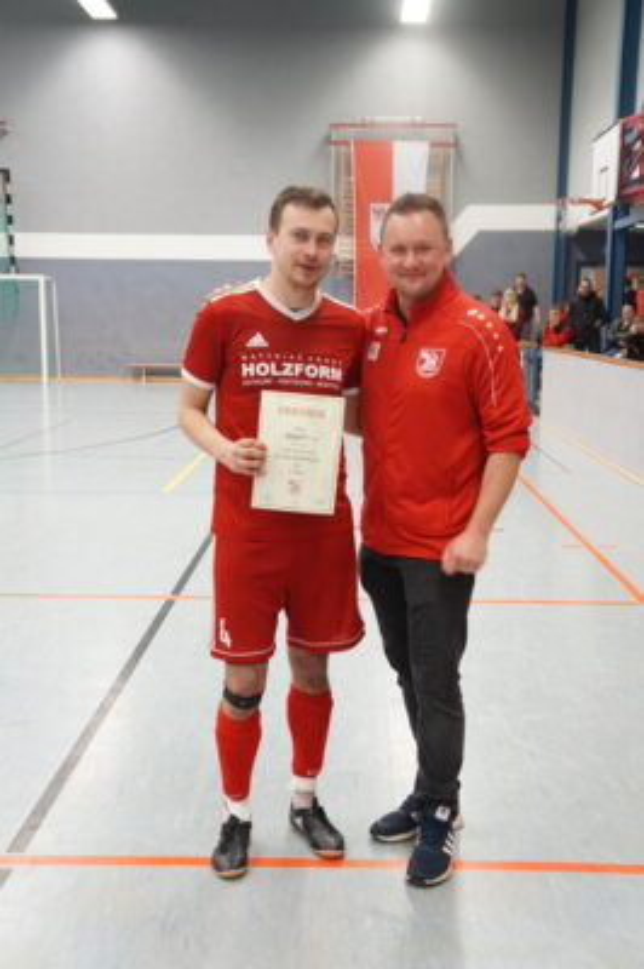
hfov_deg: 31.8
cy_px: 484
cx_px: 322
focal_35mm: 42
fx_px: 1129
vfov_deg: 46.4
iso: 1250
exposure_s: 1/60
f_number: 4
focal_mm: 28
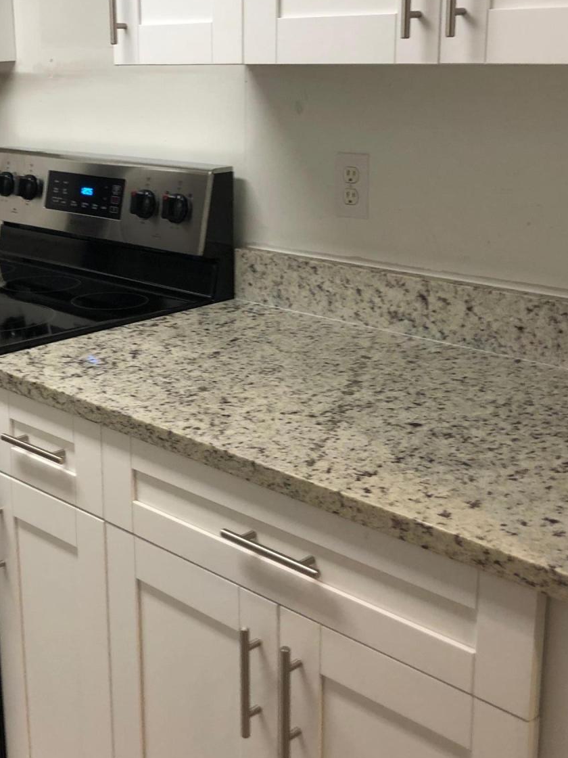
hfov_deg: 28.6
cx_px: 138
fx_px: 1094
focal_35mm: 50
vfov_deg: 38.1
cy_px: 321
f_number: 1.8
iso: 40
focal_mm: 3.99
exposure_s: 1/20
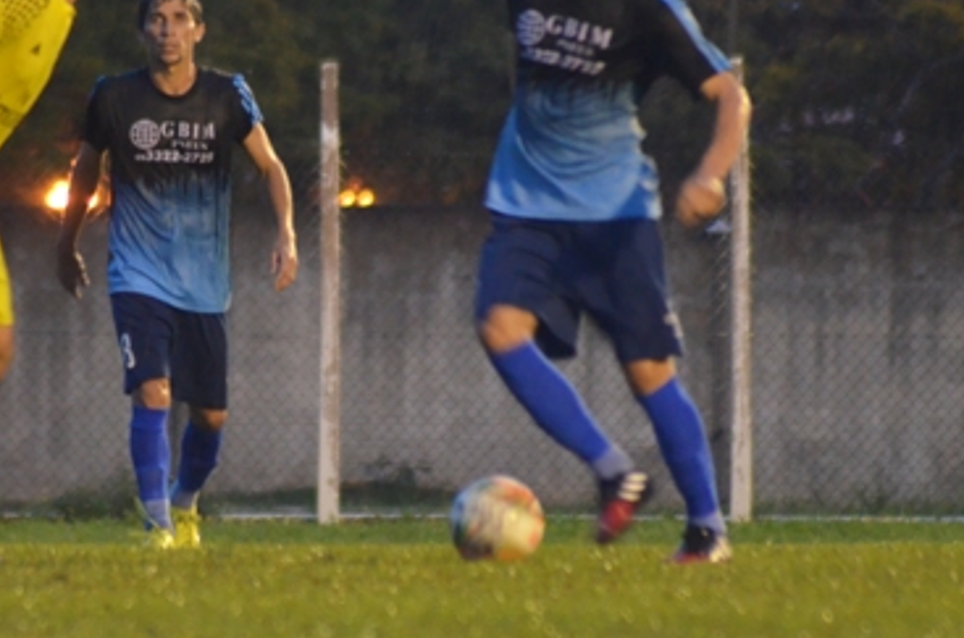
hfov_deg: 2.6
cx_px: 250
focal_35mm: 785
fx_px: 20975
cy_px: 192
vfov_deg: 1.7
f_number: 5.6
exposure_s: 1/60
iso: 3200
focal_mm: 300
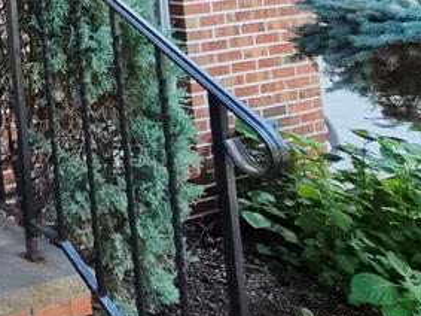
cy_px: -83
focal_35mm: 47
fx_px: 571
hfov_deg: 26.3
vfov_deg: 26.6
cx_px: -241
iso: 32
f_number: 2.2
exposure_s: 1/120
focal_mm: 1.7
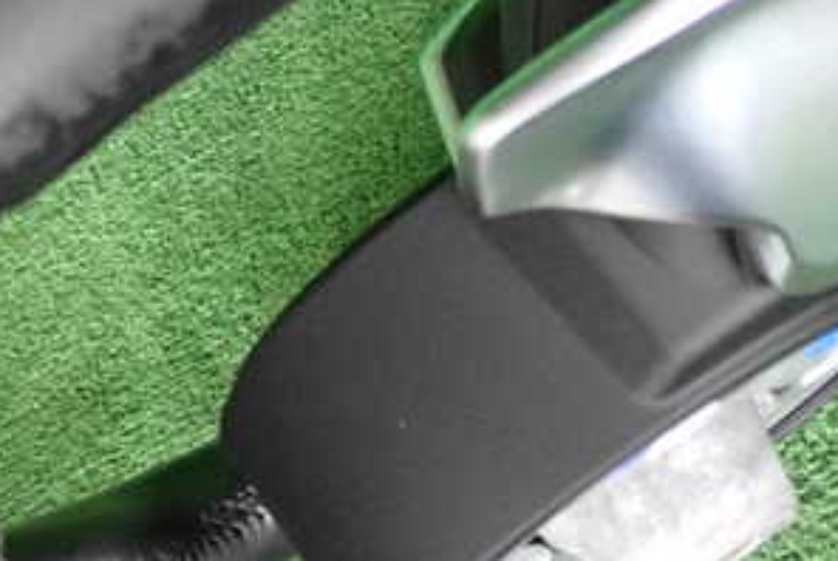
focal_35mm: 80
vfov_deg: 16.7
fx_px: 1864
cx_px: 249
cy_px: 0
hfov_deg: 25.1
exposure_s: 1/125
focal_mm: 6.83
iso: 2000
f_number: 2.7
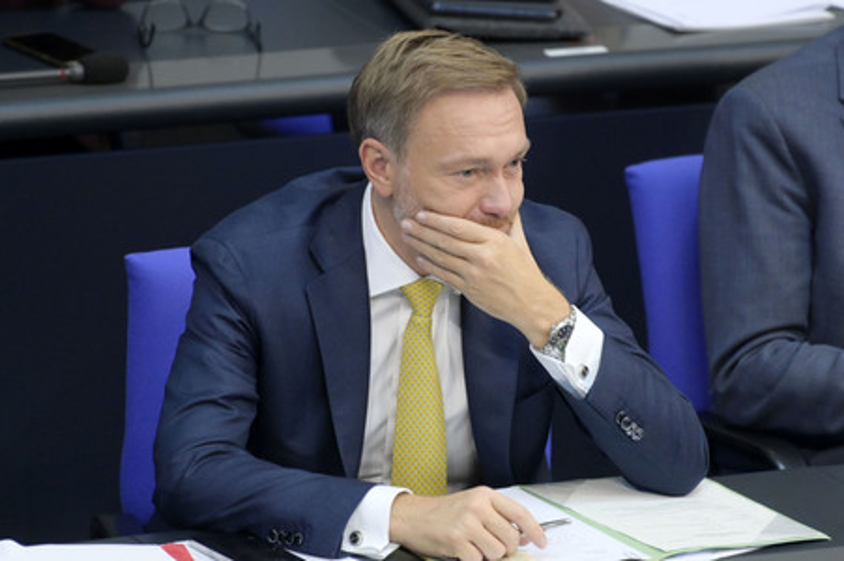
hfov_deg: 4.1
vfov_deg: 2.7
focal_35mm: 500
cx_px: 422
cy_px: 280
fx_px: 11713
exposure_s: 1/320
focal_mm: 500
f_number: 5.6
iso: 8000
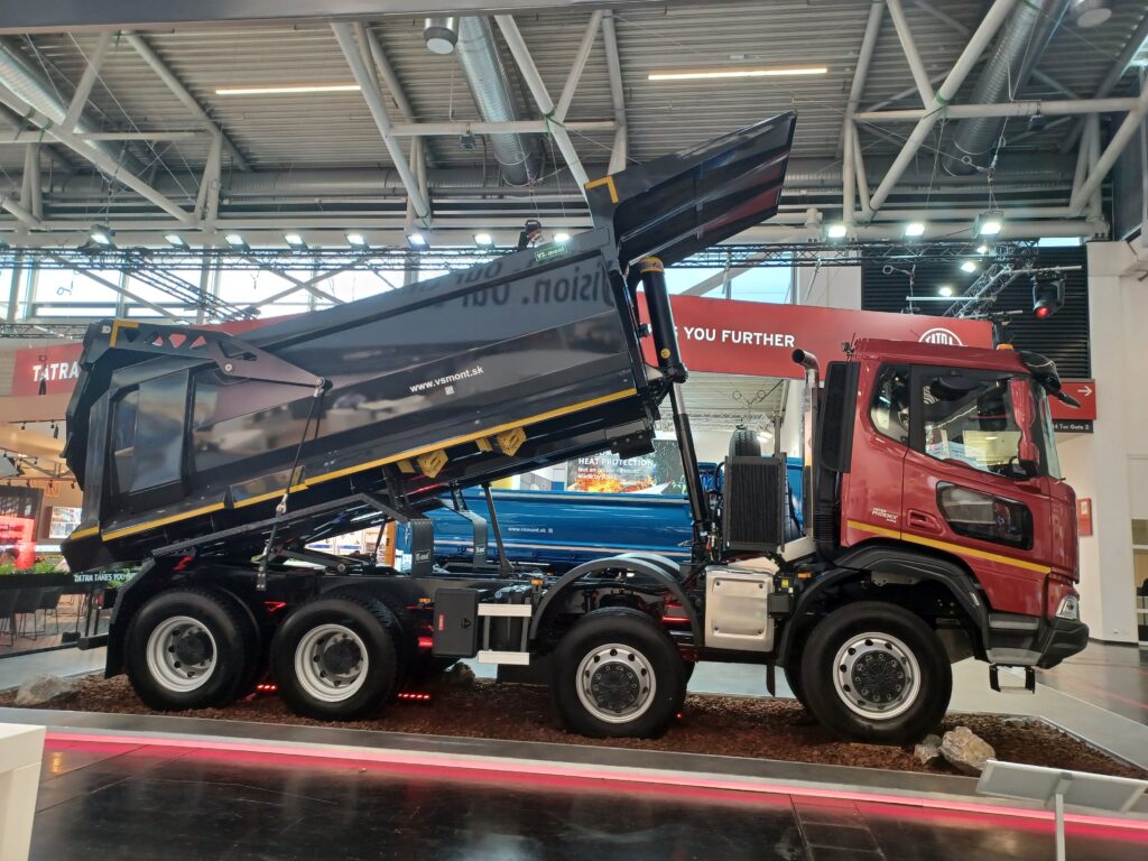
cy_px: 430
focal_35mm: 25
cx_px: 574
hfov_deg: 69.4
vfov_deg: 54.9
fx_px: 829
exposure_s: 1/49
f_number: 1.8
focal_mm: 4.6
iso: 320
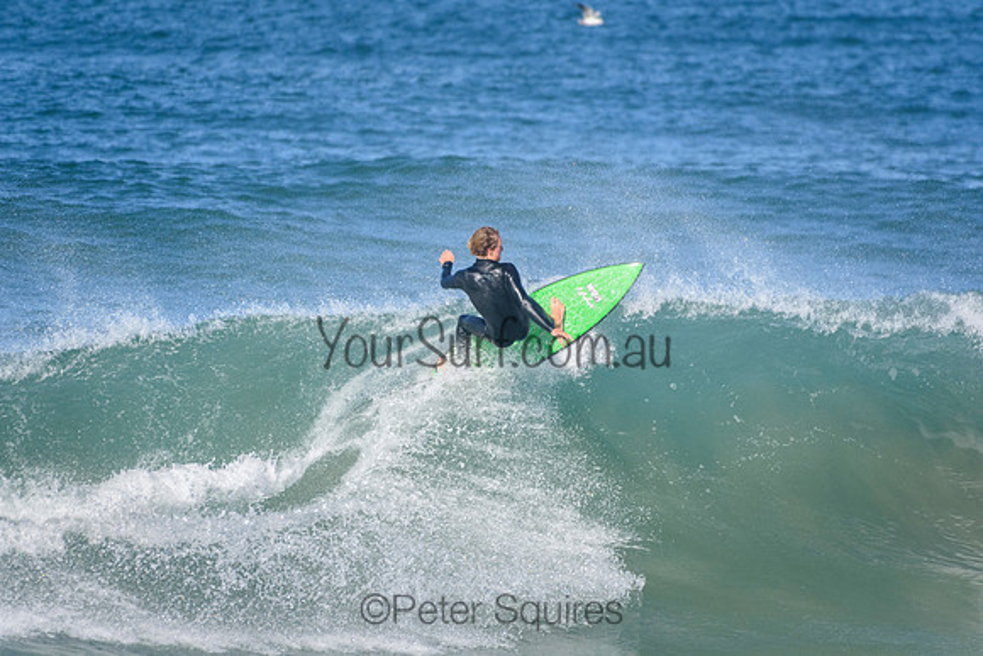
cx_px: 492
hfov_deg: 2.7
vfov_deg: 1.8
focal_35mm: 750
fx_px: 20486
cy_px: 328
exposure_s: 1/4000
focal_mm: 500
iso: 800
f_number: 5.6
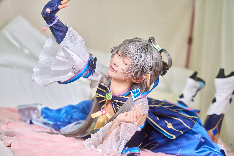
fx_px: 474
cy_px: 78
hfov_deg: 27.7
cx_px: 117
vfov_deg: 18.7
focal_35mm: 73
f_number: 2
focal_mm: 73
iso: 100
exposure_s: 1/160
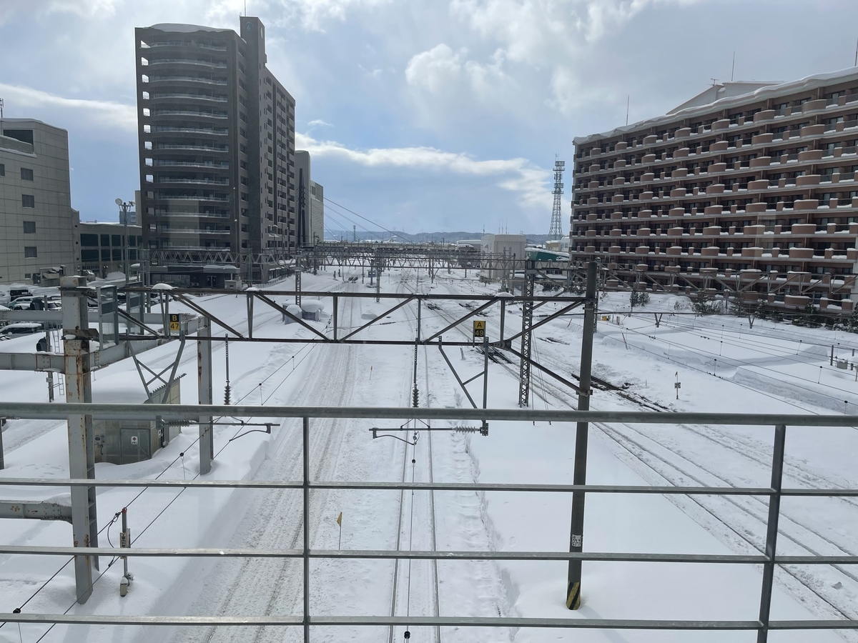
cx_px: 429
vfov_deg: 53.1
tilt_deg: -10.0
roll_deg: -2.8
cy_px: 322
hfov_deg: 67.3
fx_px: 644
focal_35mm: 26
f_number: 1.6
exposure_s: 1/12048
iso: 32
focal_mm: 5.1
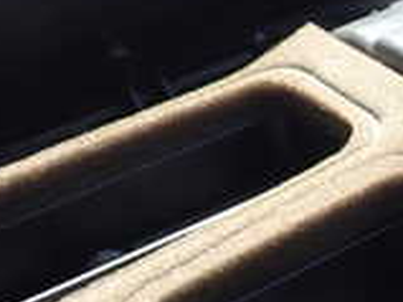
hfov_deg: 15.5
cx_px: 679
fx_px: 1315
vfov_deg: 13.1
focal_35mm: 113
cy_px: 129
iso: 100
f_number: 3.2
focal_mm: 5.4
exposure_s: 1/160
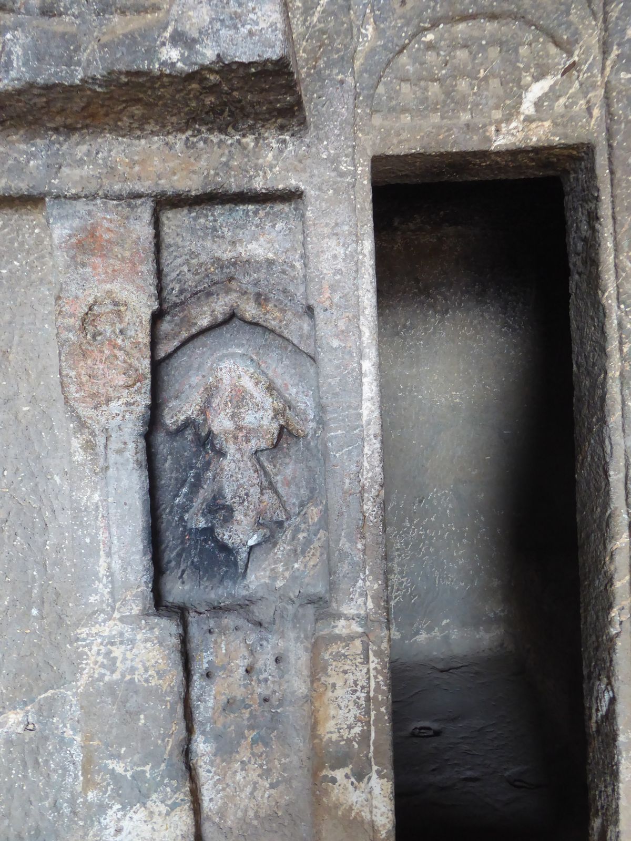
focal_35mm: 32
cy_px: 420
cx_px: 316
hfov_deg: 44.2
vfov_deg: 56.8
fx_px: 778
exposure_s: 1/50
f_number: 3.5
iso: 400
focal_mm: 5.4
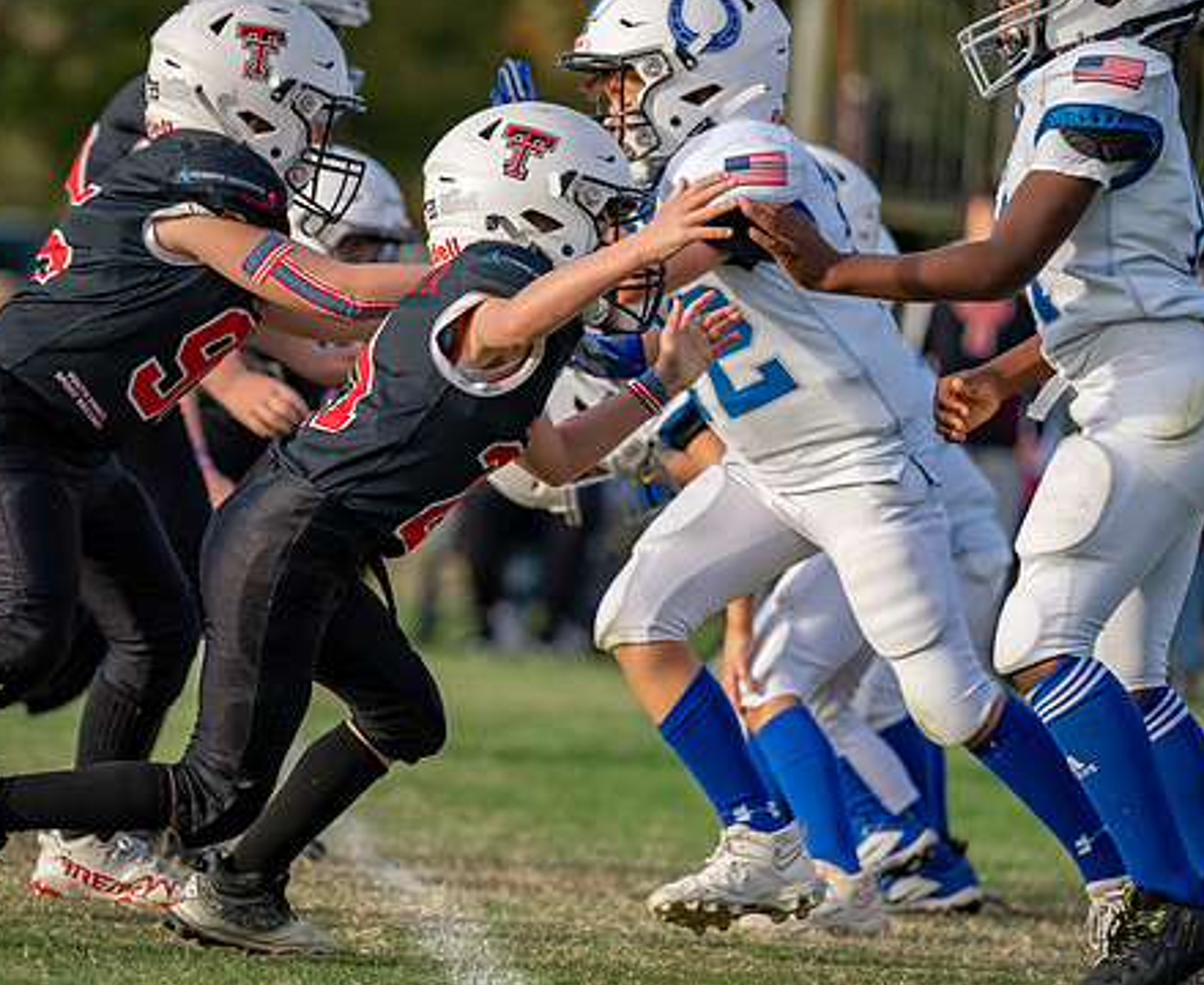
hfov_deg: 6.9
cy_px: 437
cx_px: 287
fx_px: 9959
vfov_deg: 5.7
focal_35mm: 277
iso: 160
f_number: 2.8
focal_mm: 171
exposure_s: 1/1250
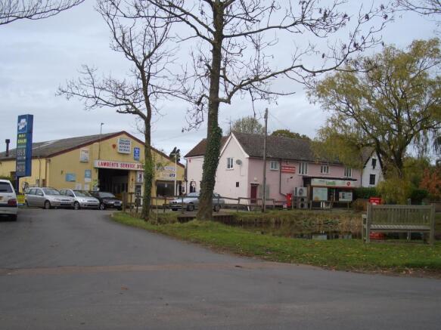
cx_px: 220
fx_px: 522
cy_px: 165
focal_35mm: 41
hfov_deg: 45.8
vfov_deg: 35.1
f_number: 2.8
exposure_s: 1/400
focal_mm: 6.8
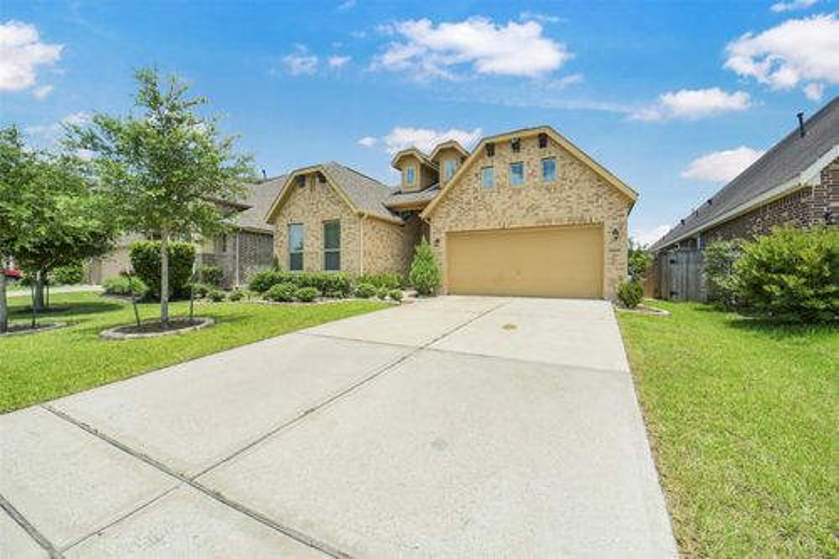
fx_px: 326
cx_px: 420
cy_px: 280
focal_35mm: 14
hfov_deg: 104.3
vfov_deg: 81.2
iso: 500
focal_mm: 14
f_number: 5
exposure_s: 1/4000
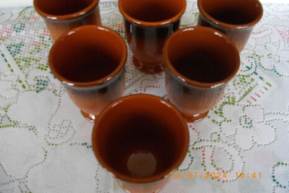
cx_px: 144
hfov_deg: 55.8
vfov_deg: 38.8
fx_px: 273
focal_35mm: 34
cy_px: 88
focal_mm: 5.7
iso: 282
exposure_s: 1/50
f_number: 2.9
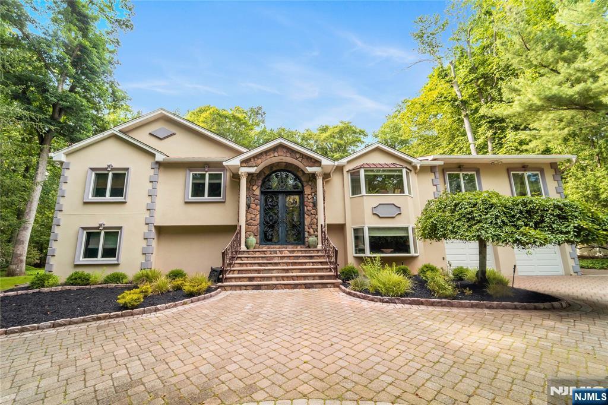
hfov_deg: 104.3
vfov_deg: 81.2
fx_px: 236
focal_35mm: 14
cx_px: 304
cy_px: 202
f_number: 11
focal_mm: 14
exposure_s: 1/160
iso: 320
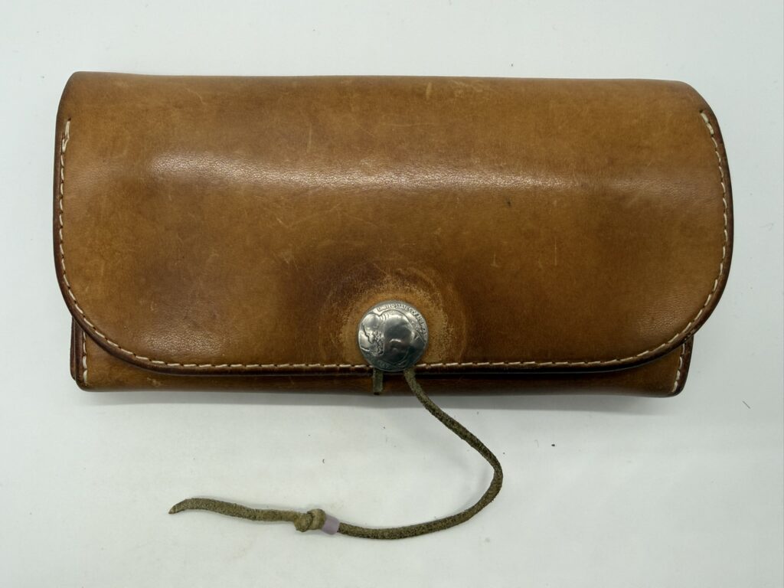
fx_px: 544
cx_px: 392
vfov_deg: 56.8
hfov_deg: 71.6
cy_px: 294
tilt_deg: -85.0
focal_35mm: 24
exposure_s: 1/99
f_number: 2.2
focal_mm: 2.22
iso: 40
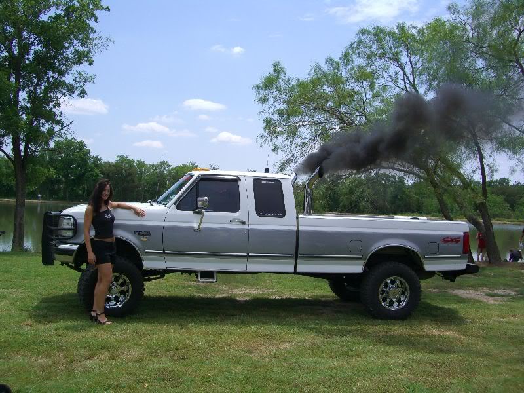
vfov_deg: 37.7
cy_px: 196
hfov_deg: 49.0
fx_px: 575
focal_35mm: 38
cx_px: 262
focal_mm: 7.9
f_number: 5.6
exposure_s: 1/320
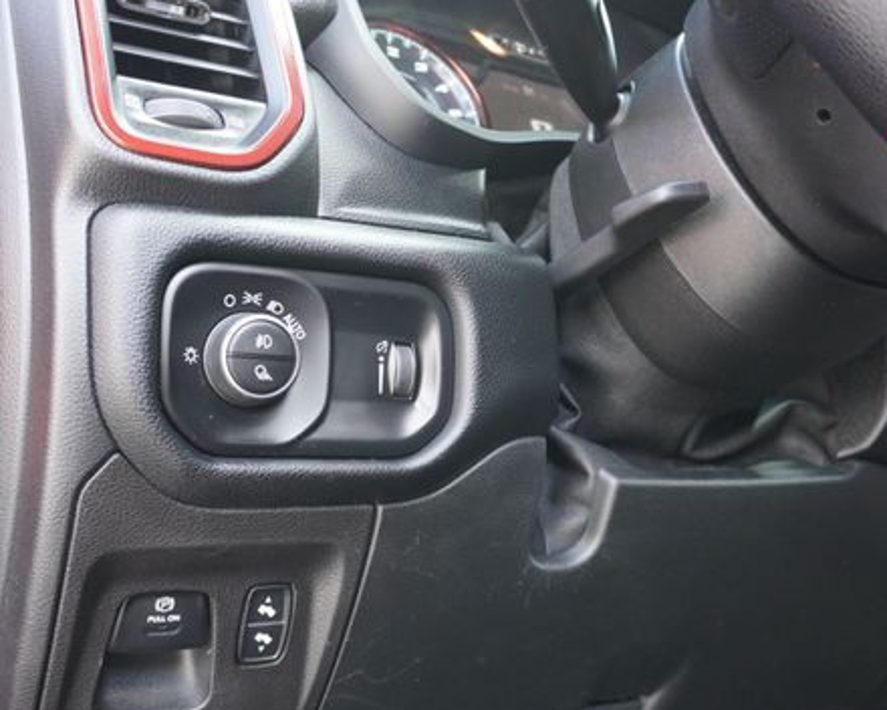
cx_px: 387
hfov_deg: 44.7
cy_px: 395
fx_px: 1076
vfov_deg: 36.4
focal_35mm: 41
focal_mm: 20
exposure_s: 1/160
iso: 1250
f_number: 4
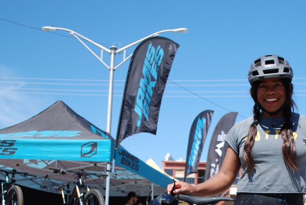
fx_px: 579
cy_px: 205
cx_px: 248
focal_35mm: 68
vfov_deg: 19.5
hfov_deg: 28.9
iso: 100
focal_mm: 22
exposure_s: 1/640
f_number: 4
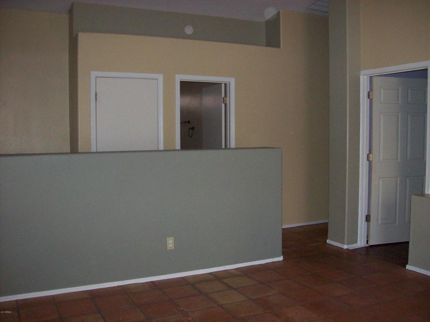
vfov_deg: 39.6
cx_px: 215
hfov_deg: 51.4
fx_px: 447
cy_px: 161
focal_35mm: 36
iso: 140
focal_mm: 6
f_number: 2.7
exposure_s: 1/64
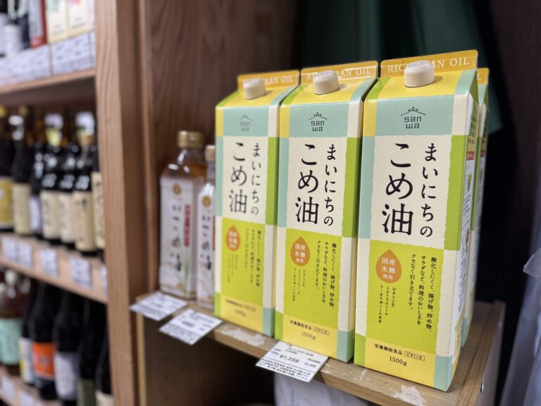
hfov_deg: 71.6
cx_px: 270
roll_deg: -0.9
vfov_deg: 56.8
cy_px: 203
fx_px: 375
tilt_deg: -8.0
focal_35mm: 24
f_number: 1.78
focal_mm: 6.76
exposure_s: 1/120
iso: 160
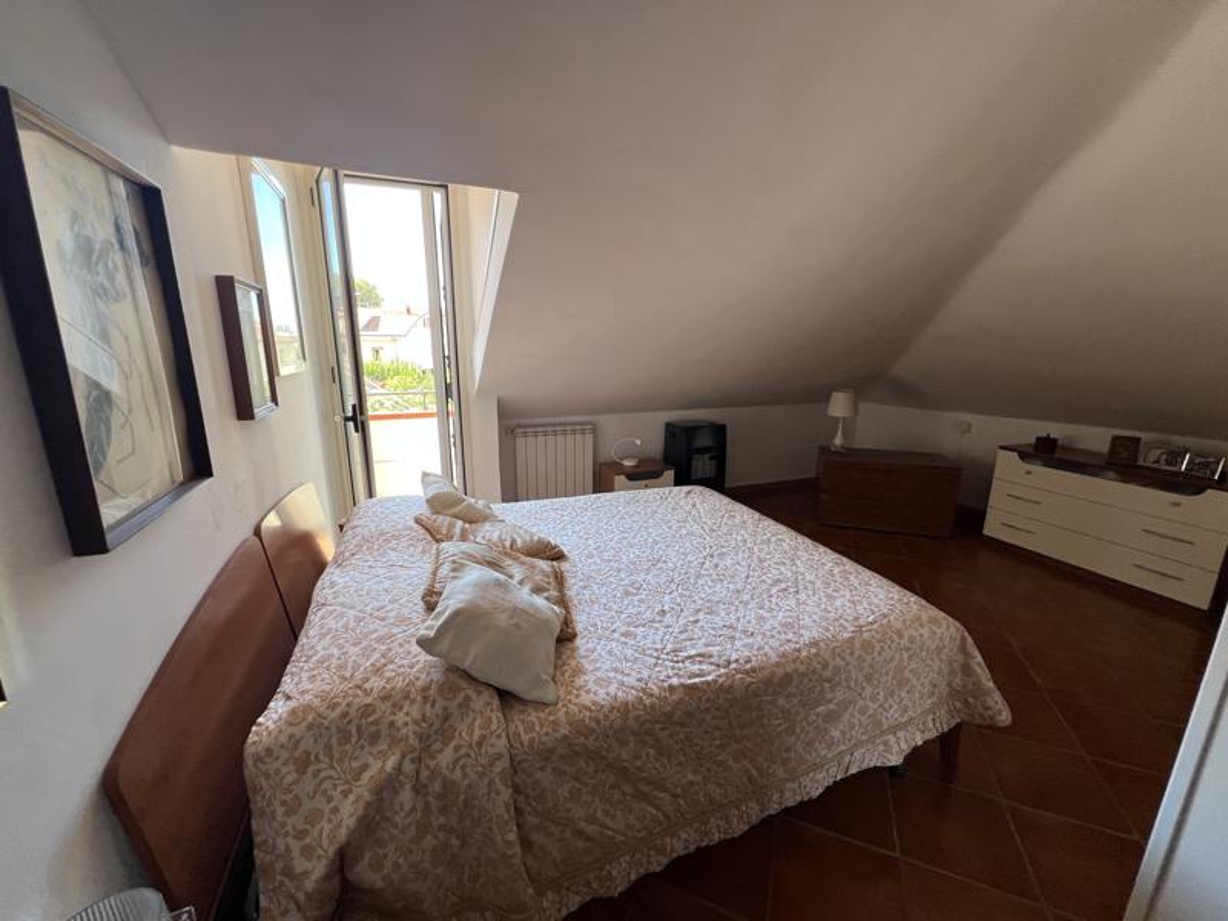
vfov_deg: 89.9
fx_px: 461
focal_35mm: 13
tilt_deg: -13.5
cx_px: 614
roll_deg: -0.4
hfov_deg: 106.2
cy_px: 460
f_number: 1.8
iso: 100
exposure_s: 1/99
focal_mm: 1.57
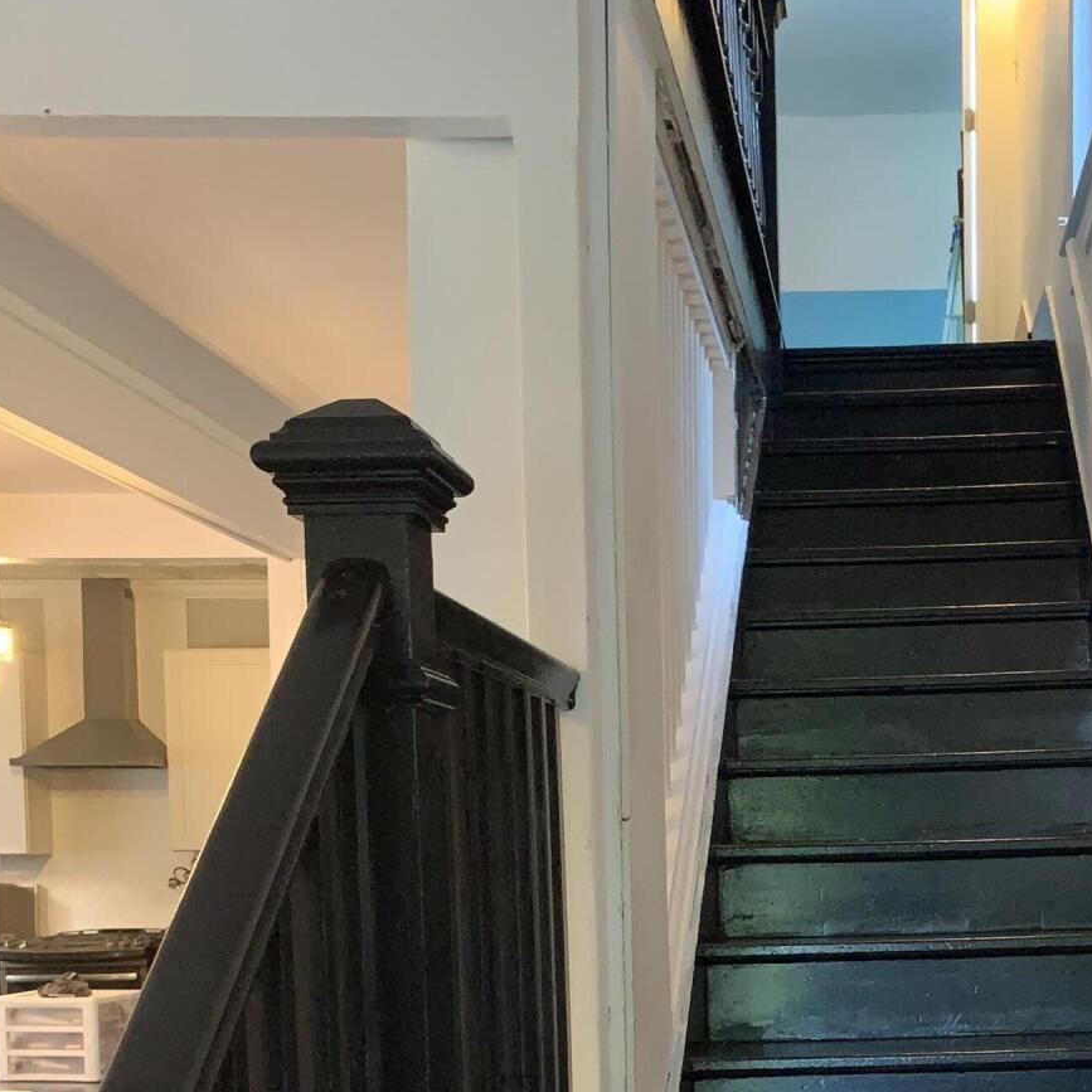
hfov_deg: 31.2
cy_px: 971
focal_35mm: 53
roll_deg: +0.7
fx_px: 1892
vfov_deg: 30.8
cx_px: 912
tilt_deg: -4.4
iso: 400
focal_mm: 4.25
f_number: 1.8
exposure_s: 1/30
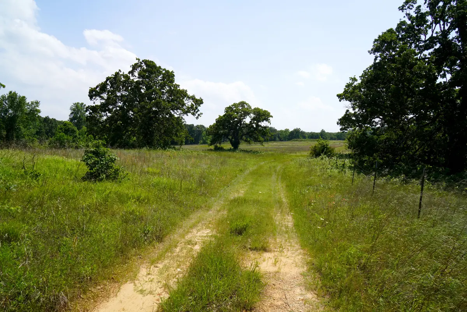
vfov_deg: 53.1
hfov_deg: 73.7
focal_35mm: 24
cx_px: 234
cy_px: 156
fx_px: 311
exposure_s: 1/160
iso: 100
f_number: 10
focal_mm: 16
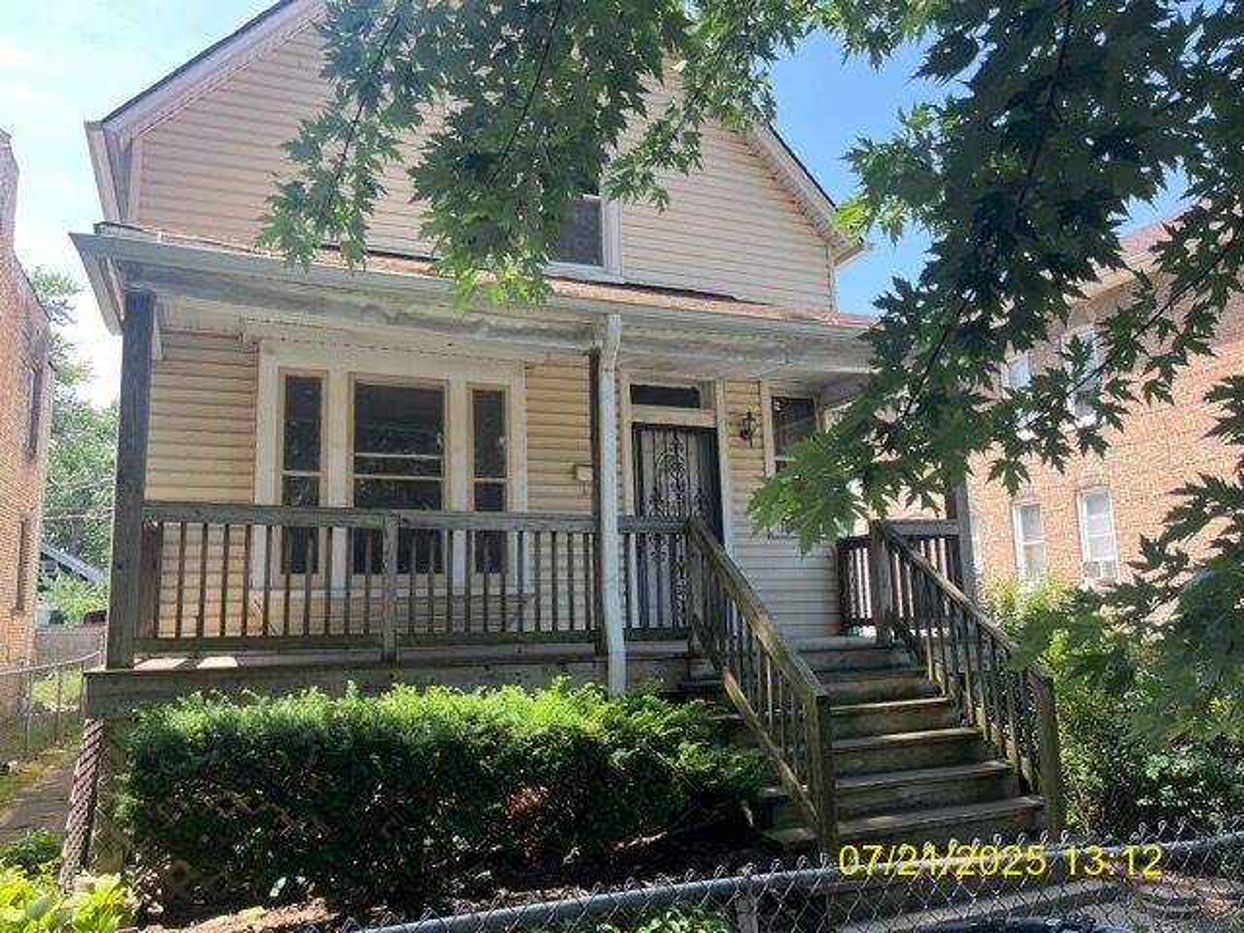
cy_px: 466
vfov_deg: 53.1
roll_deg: -0.4
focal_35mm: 26
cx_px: 622
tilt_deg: +8.5
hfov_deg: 67.3
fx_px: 934
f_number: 1.6
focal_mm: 5.1
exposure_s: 1/397
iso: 50
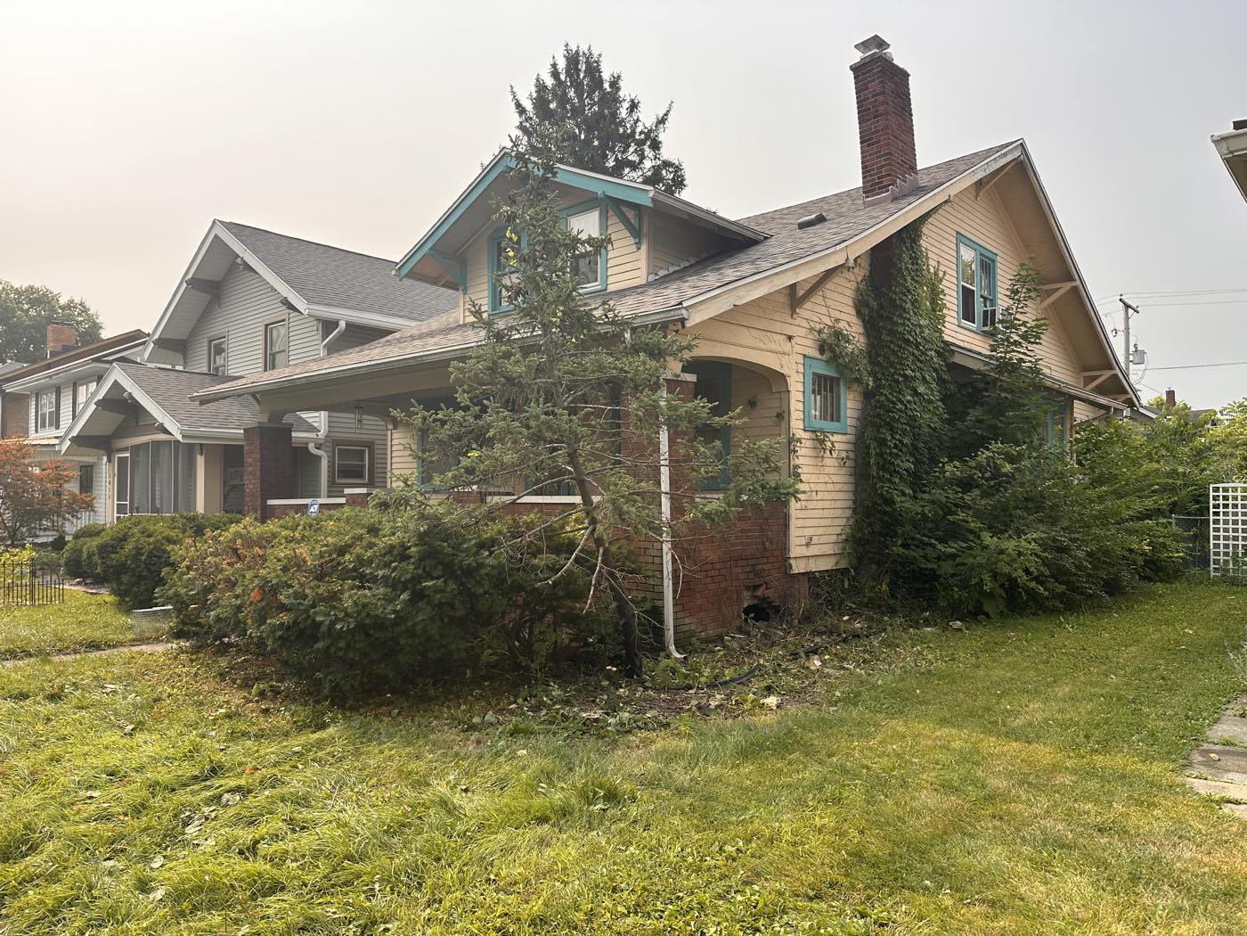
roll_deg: -0.6
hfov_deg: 71.6
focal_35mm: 24
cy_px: 468
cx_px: 624
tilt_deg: +2.5
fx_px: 865
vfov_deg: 56.8
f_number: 1.78
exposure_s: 1/1721
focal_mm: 6.86
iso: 80
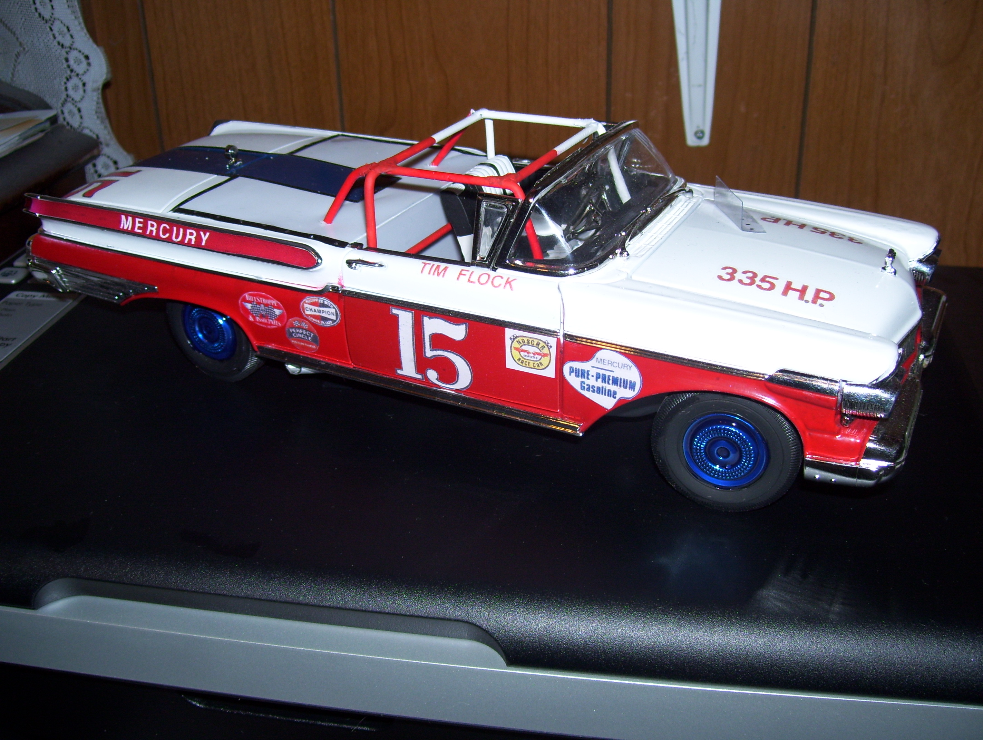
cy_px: 370
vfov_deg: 39.7
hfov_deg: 51.3
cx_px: 492
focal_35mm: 36
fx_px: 1024
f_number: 2.7
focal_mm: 6
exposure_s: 1/60
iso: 80
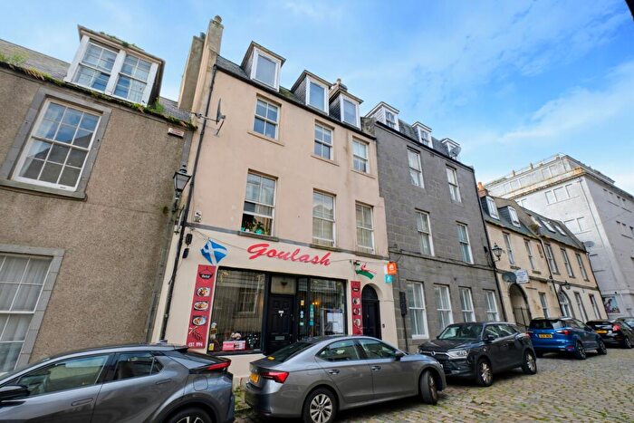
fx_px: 264
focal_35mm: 15
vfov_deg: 77.4
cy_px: 212
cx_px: 317
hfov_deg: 100.4
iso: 400
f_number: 16
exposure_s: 1/60
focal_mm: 10
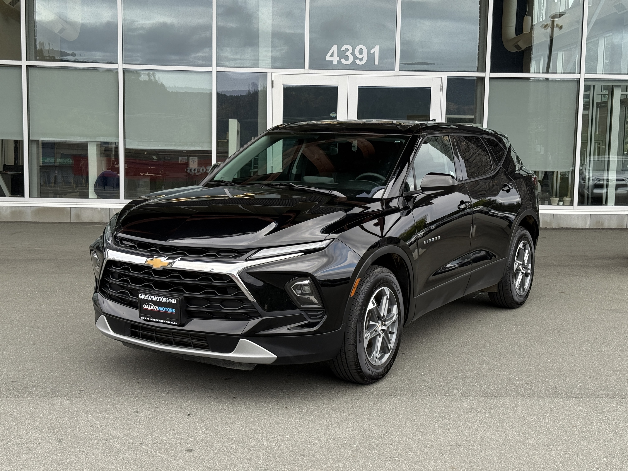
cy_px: 236
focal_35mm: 48
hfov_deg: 39.7
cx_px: 314
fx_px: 871
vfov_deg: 30.3
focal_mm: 6.76
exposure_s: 1/625
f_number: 1.78
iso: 64
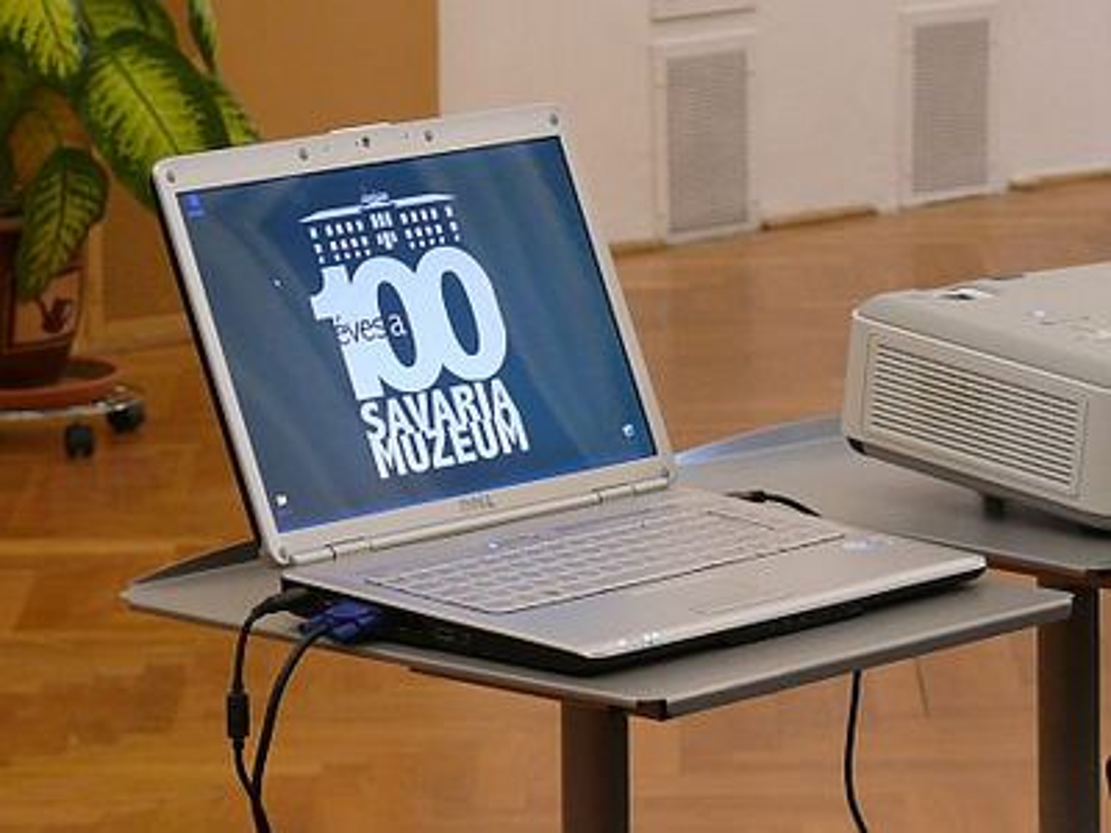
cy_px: 416
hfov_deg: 9.6
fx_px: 6644
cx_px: 556
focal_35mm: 207
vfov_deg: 7.2
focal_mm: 24.5
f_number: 3.6
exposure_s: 1/8
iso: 200
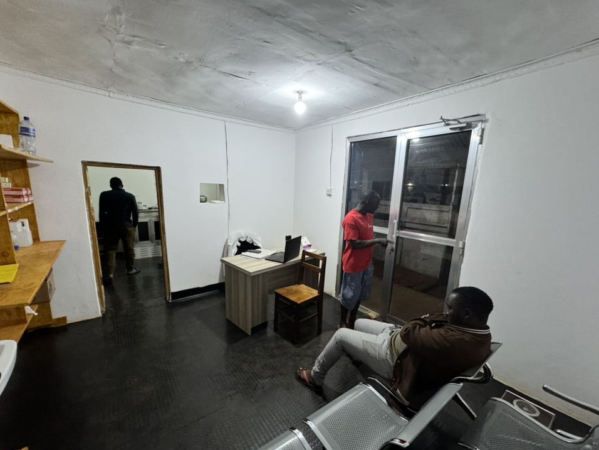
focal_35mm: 15
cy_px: 237
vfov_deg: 81.7
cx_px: 301
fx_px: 260
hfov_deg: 98.2
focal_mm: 2.22
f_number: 2.2
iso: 400
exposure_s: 1/50
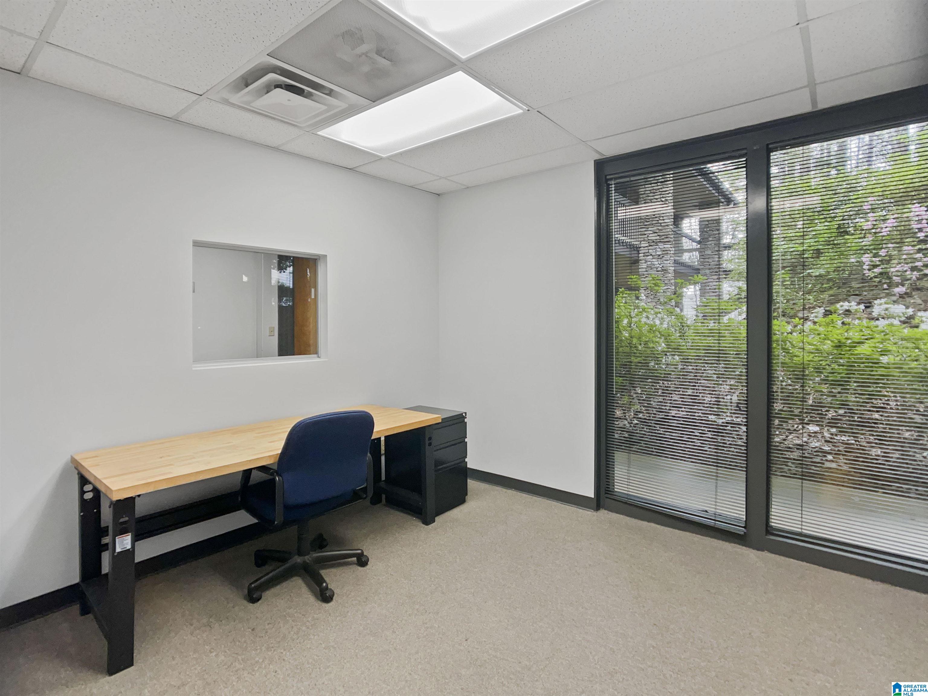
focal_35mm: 26
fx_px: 697
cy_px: 348
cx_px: 464
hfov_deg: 67.3
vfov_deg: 53.1
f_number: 1.5
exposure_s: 1/120
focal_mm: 5.7
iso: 100
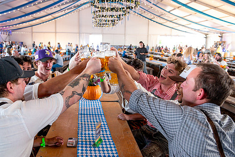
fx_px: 202
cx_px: 96
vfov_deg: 42.3
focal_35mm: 31
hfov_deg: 59.8
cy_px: 72
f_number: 4
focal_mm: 24
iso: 1000
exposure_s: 1/80
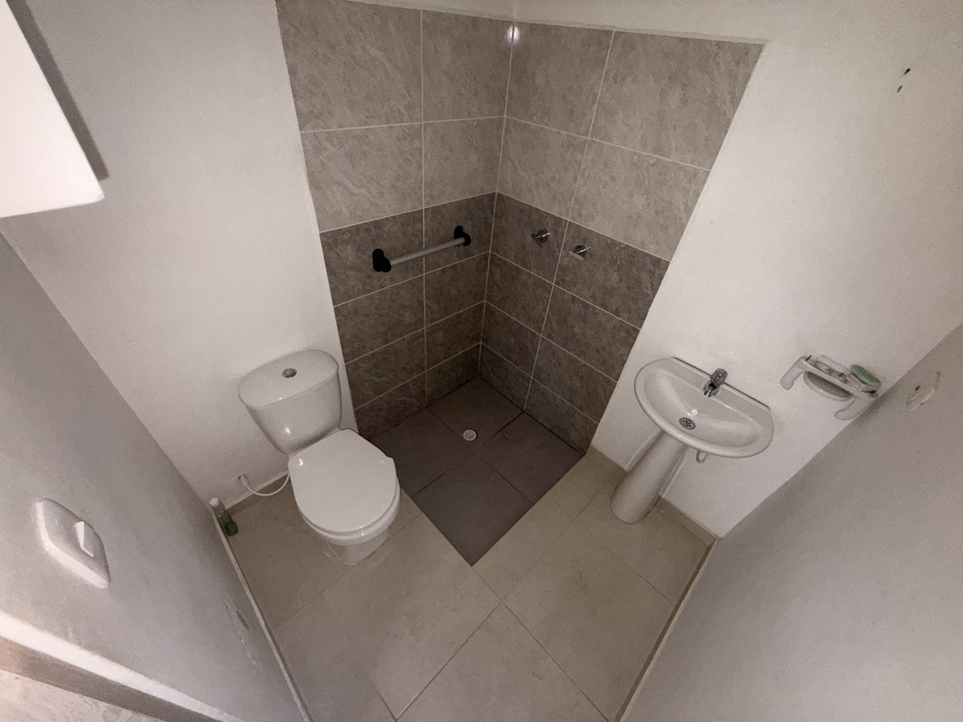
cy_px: 361
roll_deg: -6.8
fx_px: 389
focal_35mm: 14
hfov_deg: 102.1
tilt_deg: -39.7
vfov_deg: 85.7
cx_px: 482
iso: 200
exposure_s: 1/60
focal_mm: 2.22
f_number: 2.2
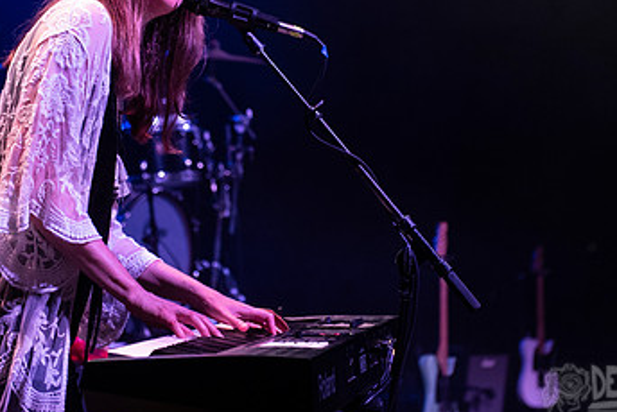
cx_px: 235
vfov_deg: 11.6
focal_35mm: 118
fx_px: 2024
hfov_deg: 17.3
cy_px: 82
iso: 2500
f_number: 3.5
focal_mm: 70
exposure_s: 1/500
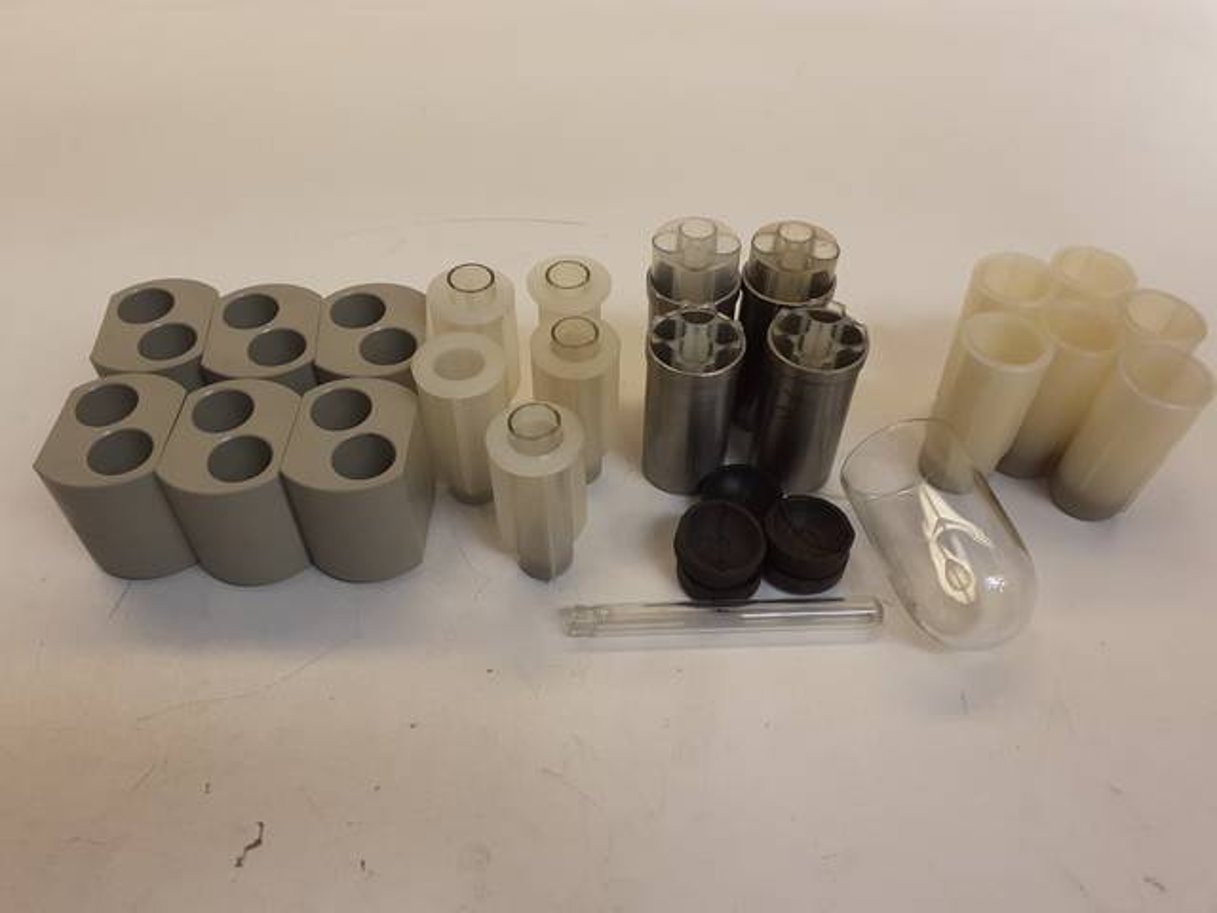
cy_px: 456
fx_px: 949
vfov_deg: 51.4
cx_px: 608
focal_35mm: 27
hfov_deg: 65.3
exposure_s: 1/264
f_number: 1.9
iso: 40
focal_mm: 3.6
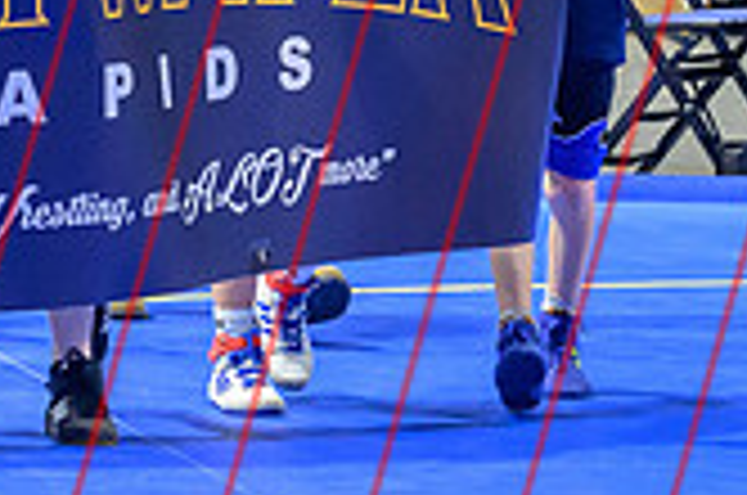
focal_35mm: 340
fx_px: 7041
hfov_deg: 6.1
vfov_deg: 4.0
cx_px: 32
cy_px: 41
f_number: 5.6
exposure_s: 1/320
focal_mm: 70
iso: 9000
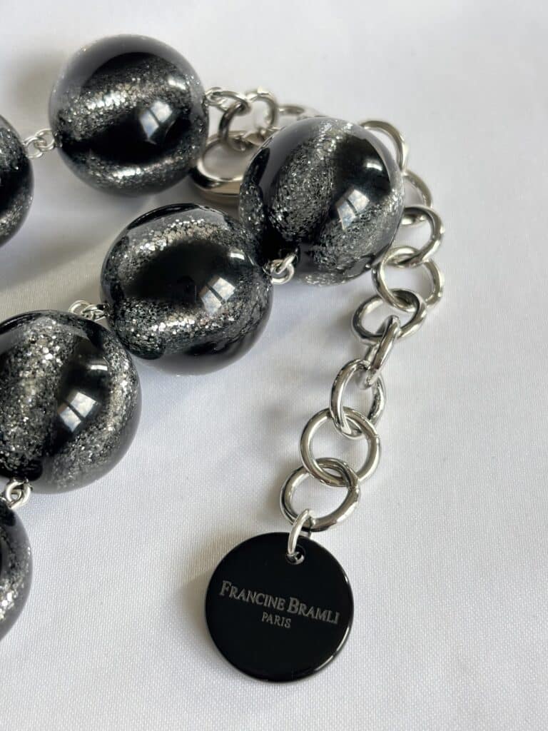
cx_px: 274
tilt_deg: -63.4
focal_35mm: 52
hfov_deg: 28.0
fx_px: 1098
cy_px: 366
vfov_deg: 36.8
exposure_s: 1/144
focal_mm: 5.96
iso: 32
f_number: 1.6
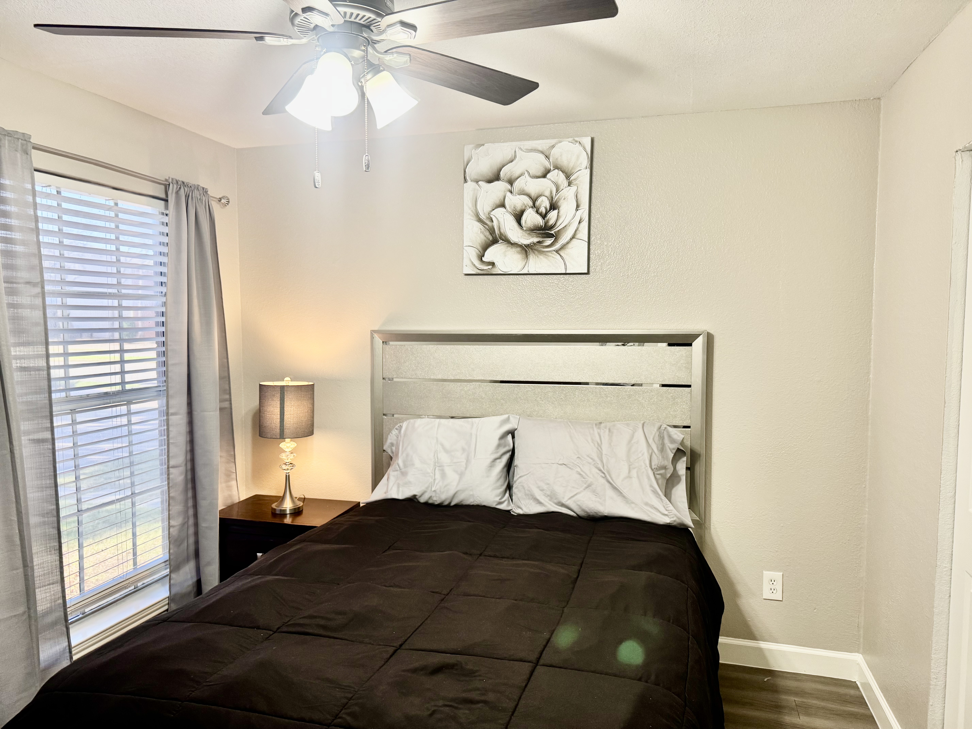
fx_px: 674
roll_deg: -1.1
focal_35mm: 24
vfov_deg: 56.8
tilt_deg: -3.8
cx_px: 486
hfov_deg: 71.6
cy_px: 364
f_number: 1.8
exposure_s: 1/60
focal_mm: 6.8
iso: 160
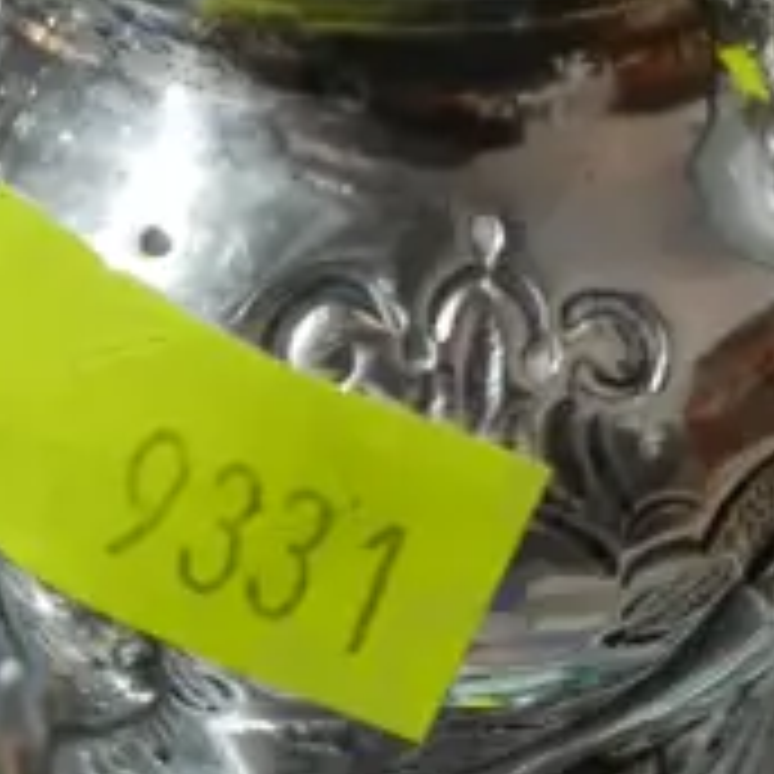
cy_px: -216
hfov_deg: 8.1
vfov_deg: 8.2
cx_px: 1141
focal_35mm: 211
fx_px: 5338
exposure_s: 1/60
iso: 400
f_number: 4.5
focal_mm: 20
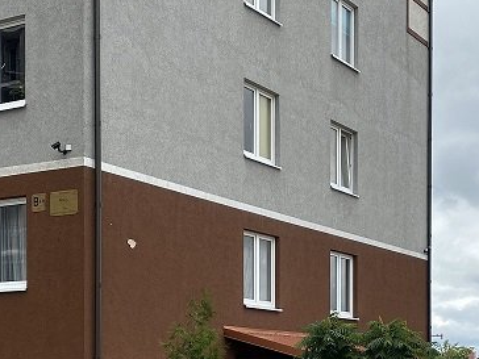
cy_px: 376
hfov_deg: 27.0
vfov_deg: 19.7
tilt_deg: +1.2
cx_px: 270
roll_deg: +0.1
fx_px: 996
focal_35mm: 72
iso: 32
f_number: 1.8
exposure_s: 1/1608
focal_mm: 4.25
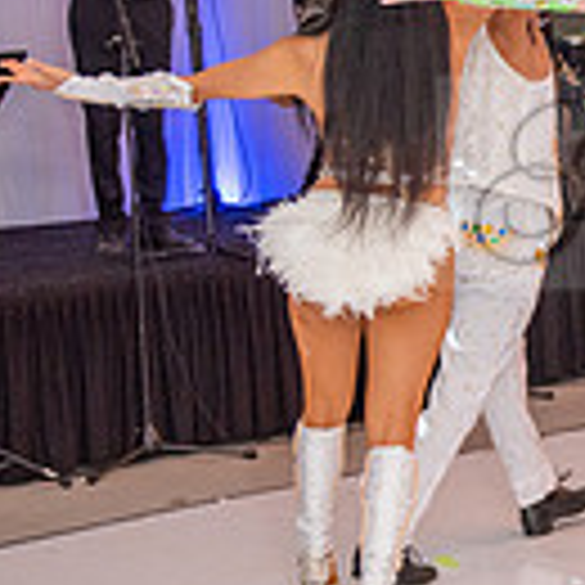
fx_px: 2543
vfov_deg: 13.1
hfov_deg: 12.6
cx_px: 828
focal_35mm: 133
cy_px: 182
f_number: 2.8
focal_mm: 35
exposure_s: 1/160
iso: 1000
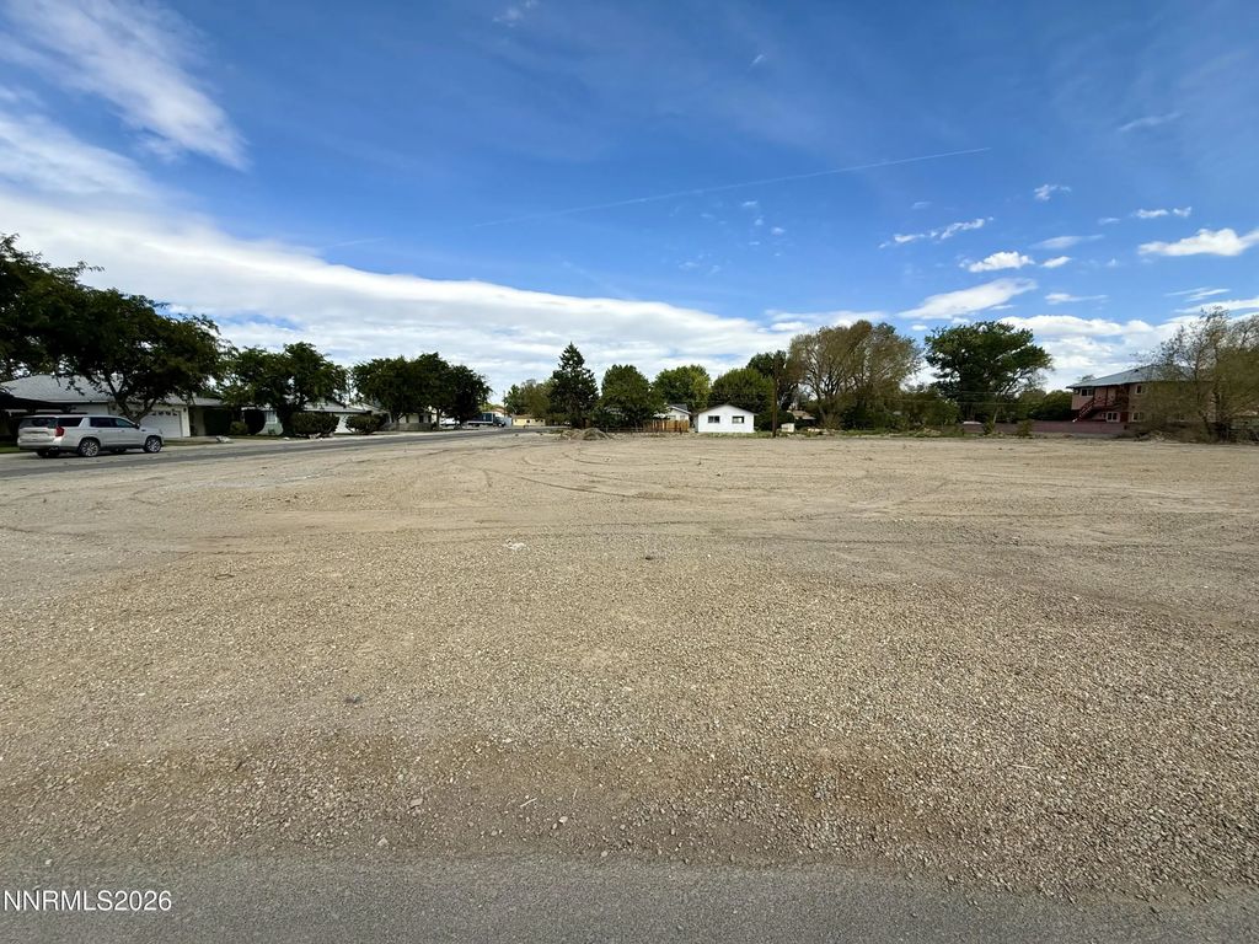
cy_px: 472
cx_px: 630
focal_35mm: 14
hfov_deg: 102.1
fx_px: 509
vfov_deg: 85.7
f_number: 2.2
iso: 50
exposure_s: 1/2320
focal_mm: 2.22
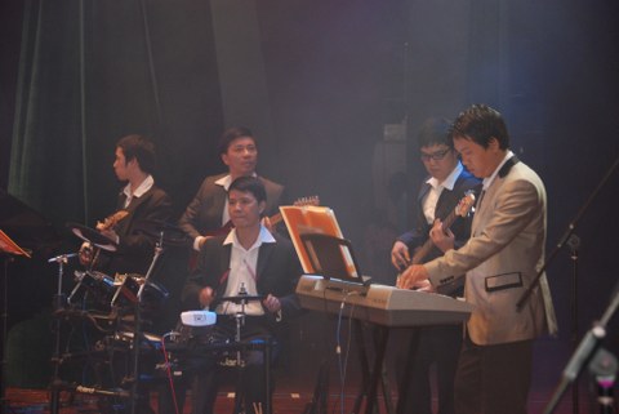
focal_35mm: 105
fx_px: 1807
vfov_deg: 13.1
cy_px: 207
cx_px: 310
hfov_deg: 19.4
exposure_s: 1/60
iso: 640
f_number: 5
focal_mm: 70
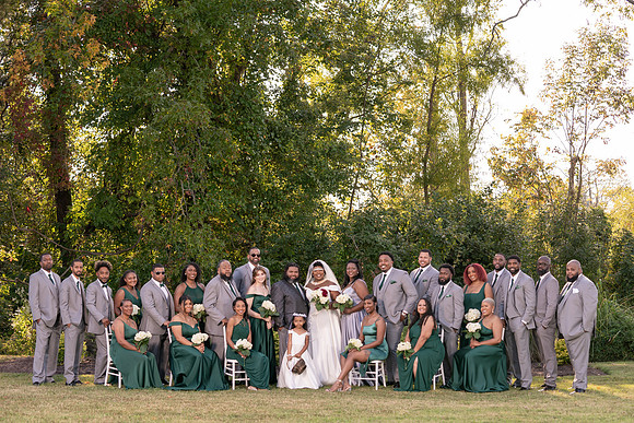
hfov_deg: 27.7
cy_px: 209
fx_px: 1285
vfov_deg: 18.7
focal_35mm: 73
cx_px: 329
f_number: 4
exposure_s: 1/200
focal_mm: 70
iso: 125
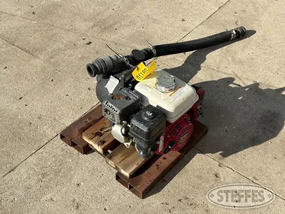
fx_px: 395
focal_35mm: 48
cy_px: 107
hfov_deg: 39.7
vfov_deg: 30.3
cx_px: 142
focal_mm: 6.86
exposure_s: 1/3155
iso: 64
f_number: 1.78
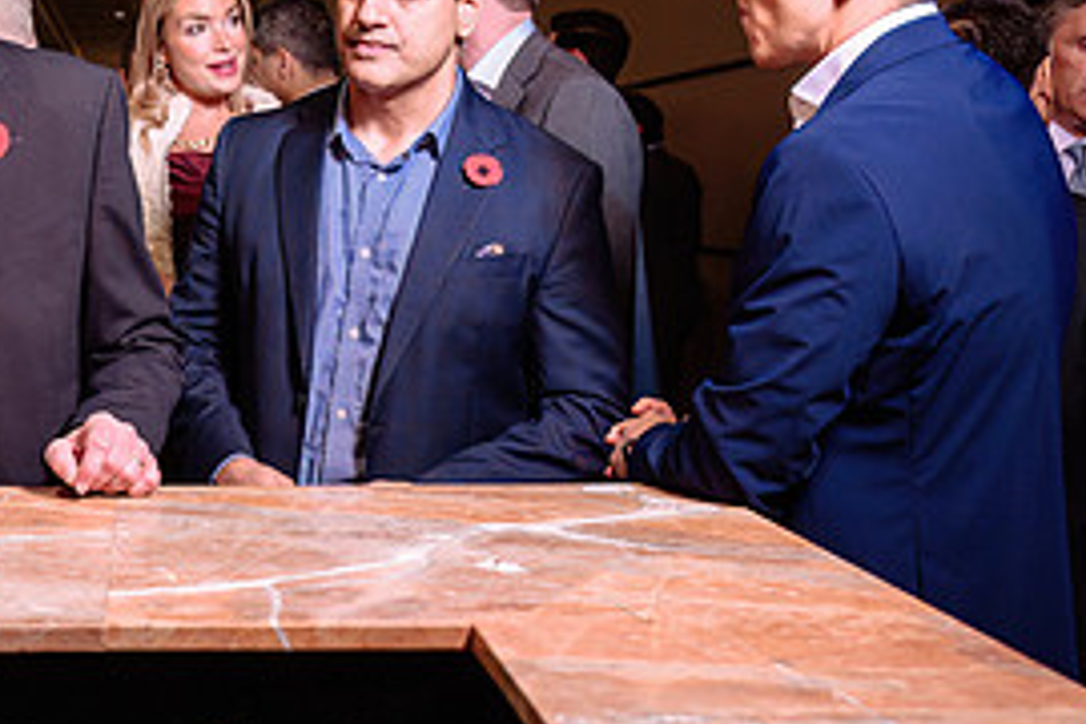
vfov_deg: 20.6
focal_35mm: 66
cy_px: 336
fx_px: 1991
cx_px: 103
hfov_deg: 29.2
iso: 800
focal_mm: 28.5
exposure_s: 1/100
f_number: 3.5
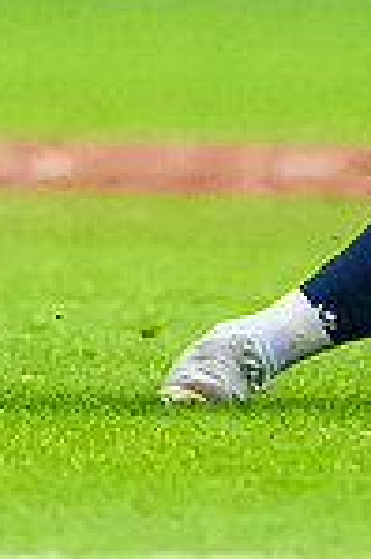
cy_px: -17
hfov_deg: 0.4
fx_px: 55435
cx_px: 1138
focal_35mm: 3578
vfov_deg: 0.6
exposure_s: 1/1250
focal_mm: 400
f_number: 4
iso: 8000
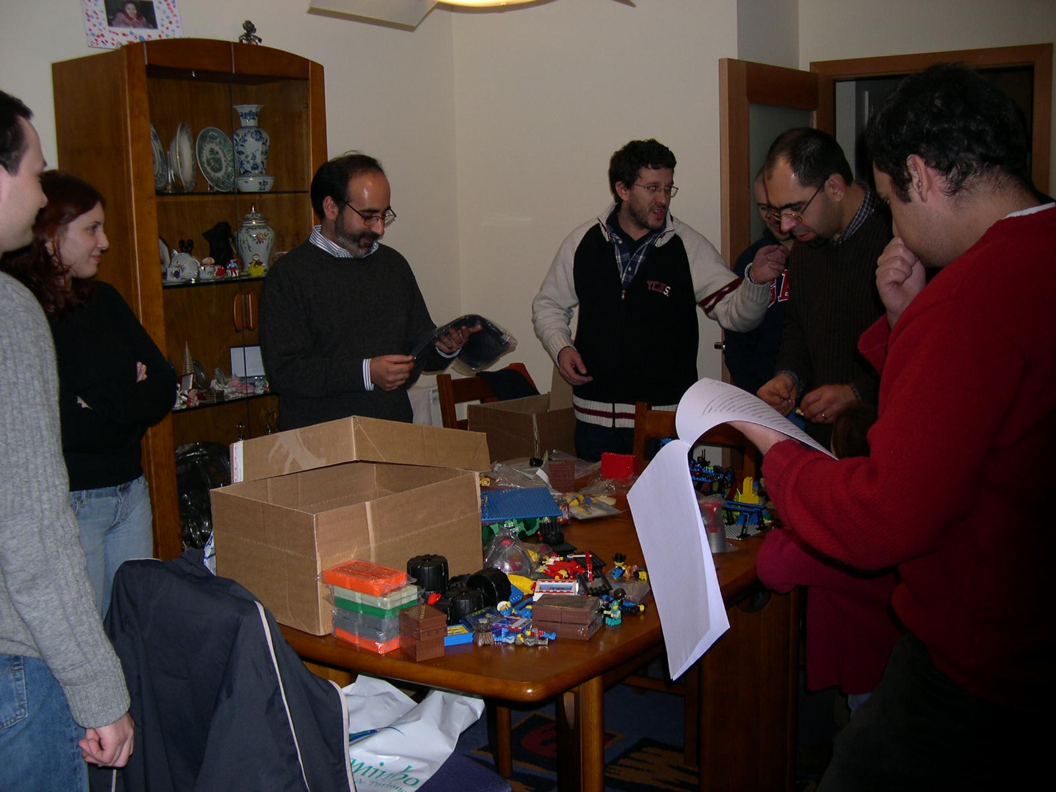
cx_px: 528
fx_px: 1159
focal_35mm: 38
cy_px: 396
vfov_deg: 37.7
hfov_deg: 49.0
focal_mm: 8
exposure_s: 1/60
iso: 112
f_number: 2.8
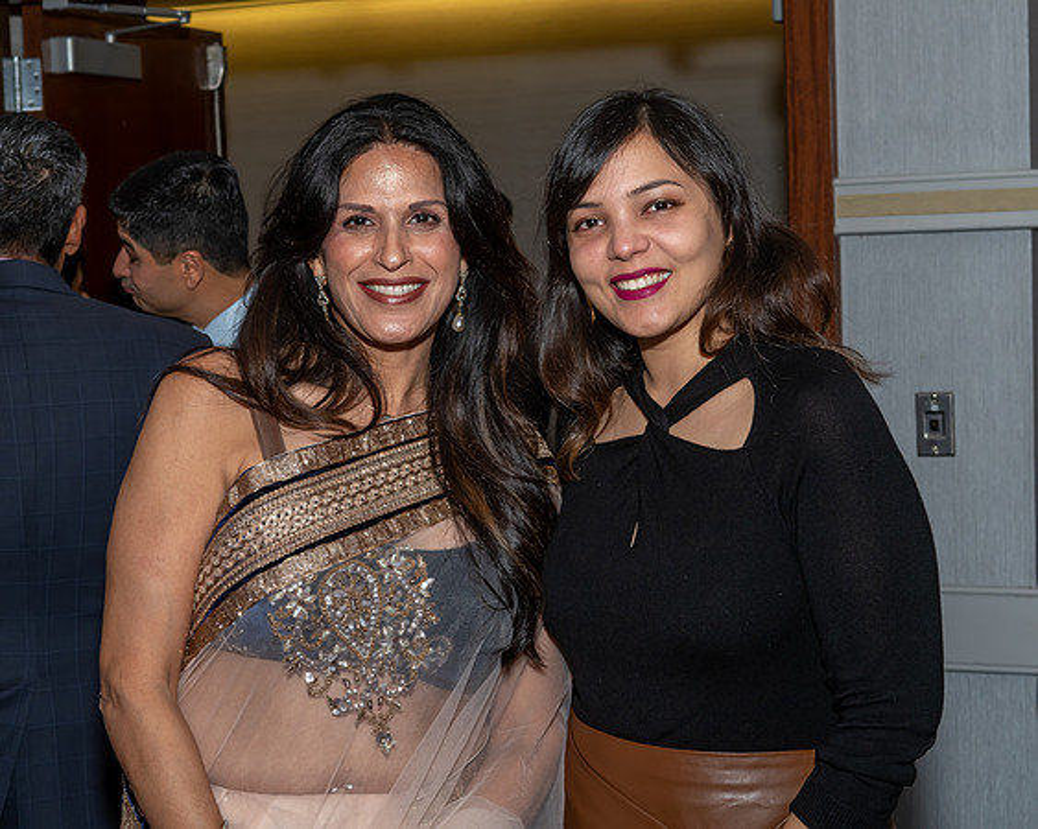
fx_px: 2283
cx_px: 519
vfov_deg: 20.6
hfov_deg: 25.6
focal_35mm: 74
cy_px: 414
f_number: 7.1
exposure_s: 1/250
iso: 500
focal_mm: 44
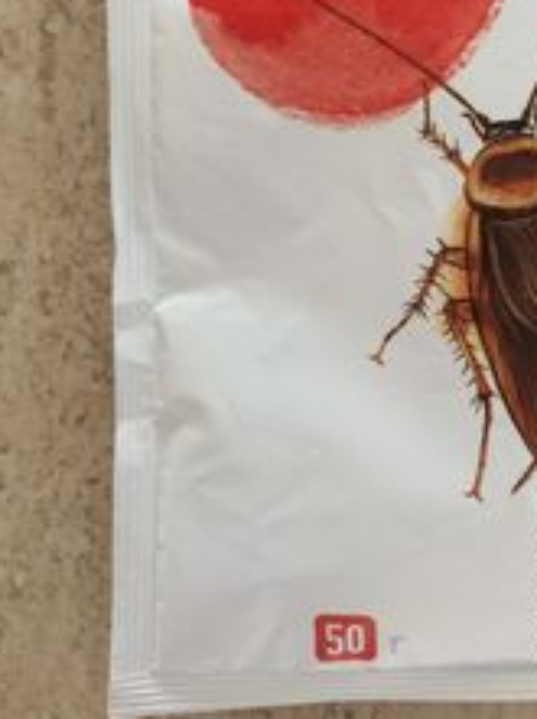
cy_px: 182
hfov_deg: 30.9
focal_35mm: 46
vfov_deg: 40.2
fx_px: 954
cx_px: 407
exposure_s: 1/33
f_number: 2.2
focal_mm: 4.15
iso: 320
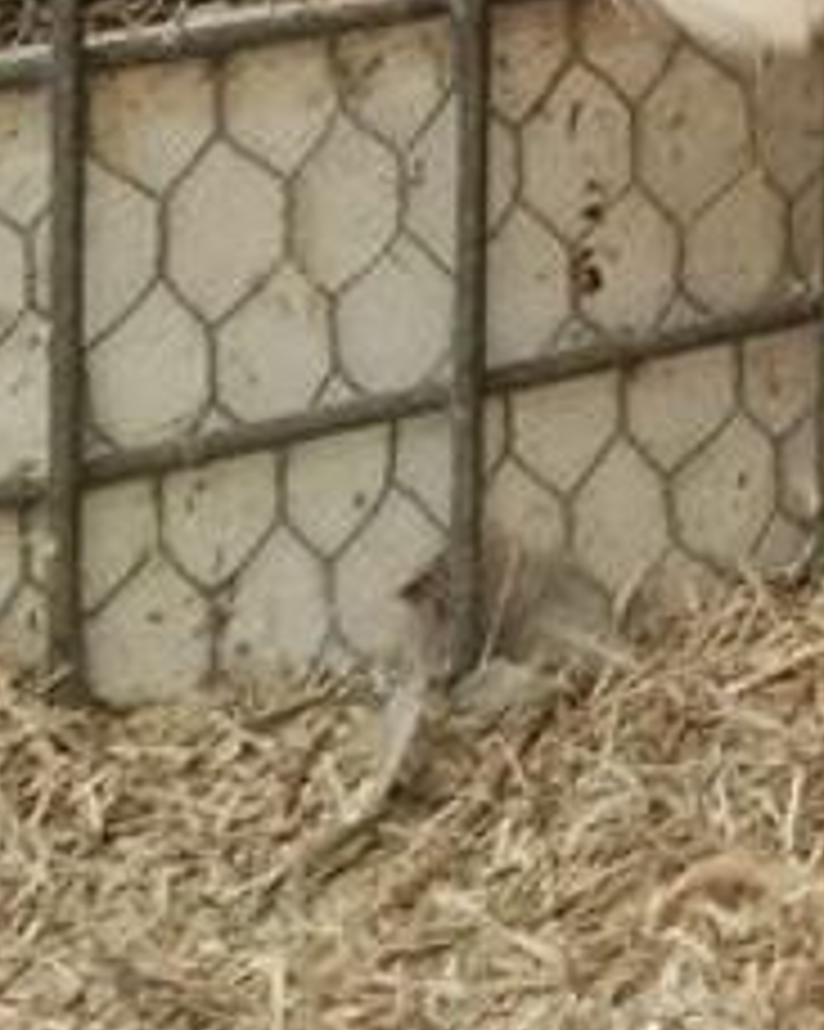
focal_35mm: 142
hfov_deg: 9.8
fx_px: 4332
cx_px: 1837
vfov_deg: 12.3
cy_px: -902
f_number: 2.2
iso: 582
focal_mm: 3.4
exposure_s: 1/20
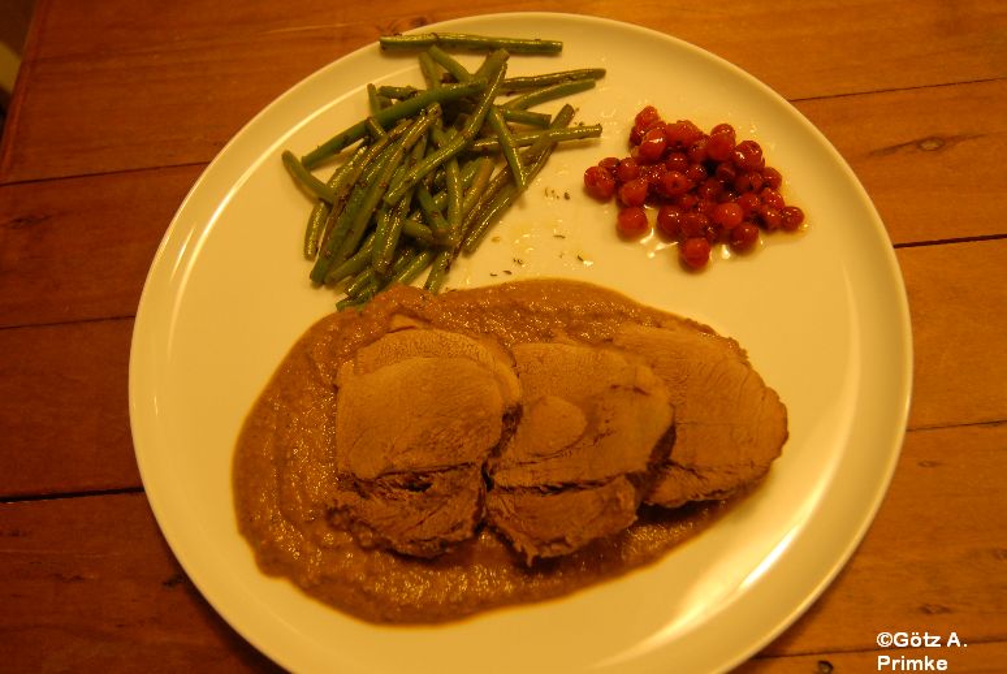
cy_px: 337
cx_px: 504
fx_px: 840
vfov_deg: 43.7
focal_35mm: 30
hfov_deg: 61.9
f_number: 4
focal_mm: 20
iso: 400
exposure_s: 1/25
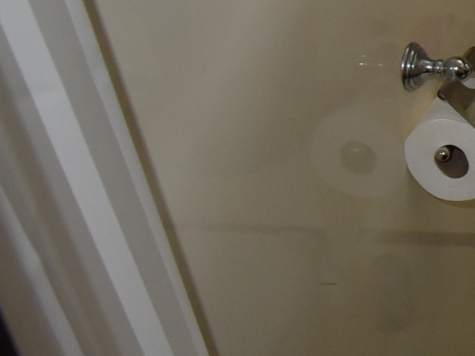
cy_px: 37
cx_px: 893
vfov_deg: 22.7
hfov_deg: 20.1
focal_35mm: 63
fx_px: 865
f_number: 4.5
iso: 900
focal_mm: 10
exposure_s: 1/60
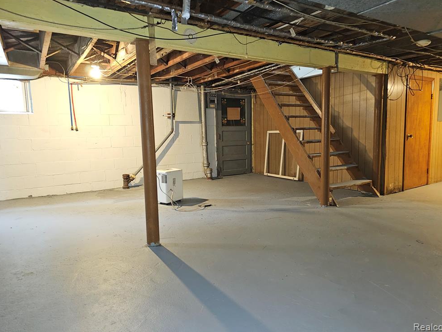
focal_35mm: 24
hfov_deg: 71.6
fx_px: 306
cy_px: 161
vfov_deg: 56.8
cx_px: 228
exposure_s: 1/9.99
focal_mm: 6.3
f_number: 1.7
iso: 200
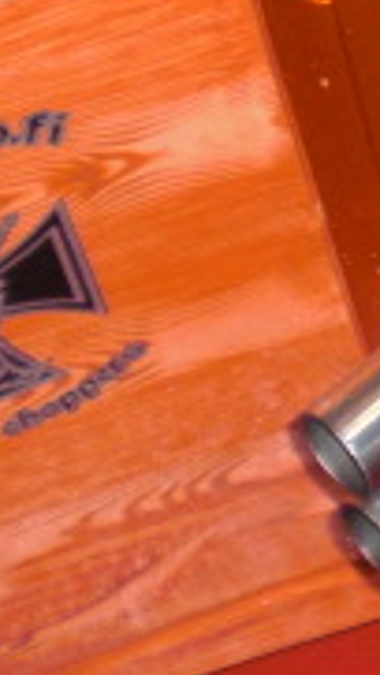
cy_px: -86
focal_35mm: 146
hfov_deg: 7.6
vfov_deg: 14.3
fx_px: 2612
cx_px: 1002
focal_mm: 6.3
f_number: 3.1
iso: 200
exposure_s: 1/60
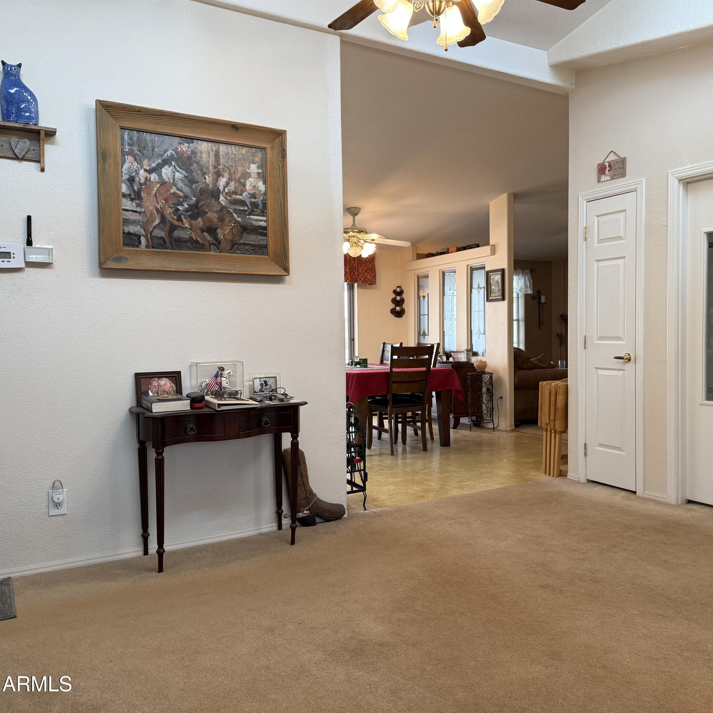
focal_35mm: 29
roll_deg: +1.1
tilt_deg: -0.8
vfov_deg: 55.6
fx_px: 676
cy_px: 352
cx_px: 436
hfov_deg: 55.1
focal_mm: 6.76
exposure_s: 1/120
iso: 160
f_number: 1.78
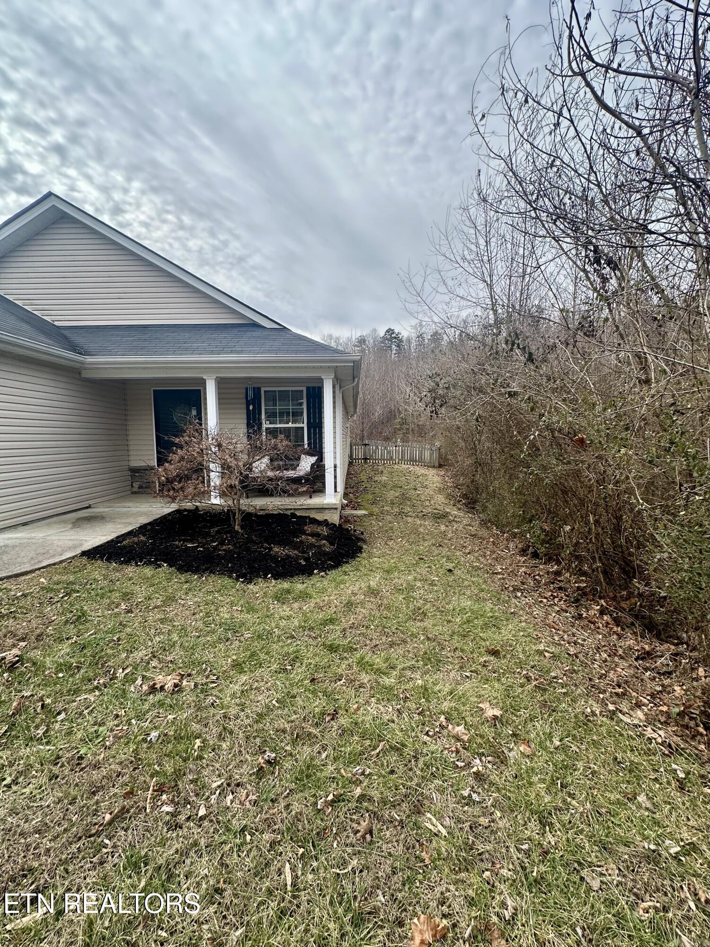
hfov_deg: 85.7
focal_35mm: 14
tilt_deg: -3.2
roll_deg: +0.0
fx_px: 383
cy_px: 474
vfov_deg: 102.1
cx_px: 355
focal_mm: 2.22
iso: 40
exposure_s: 1/619
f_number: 2.2
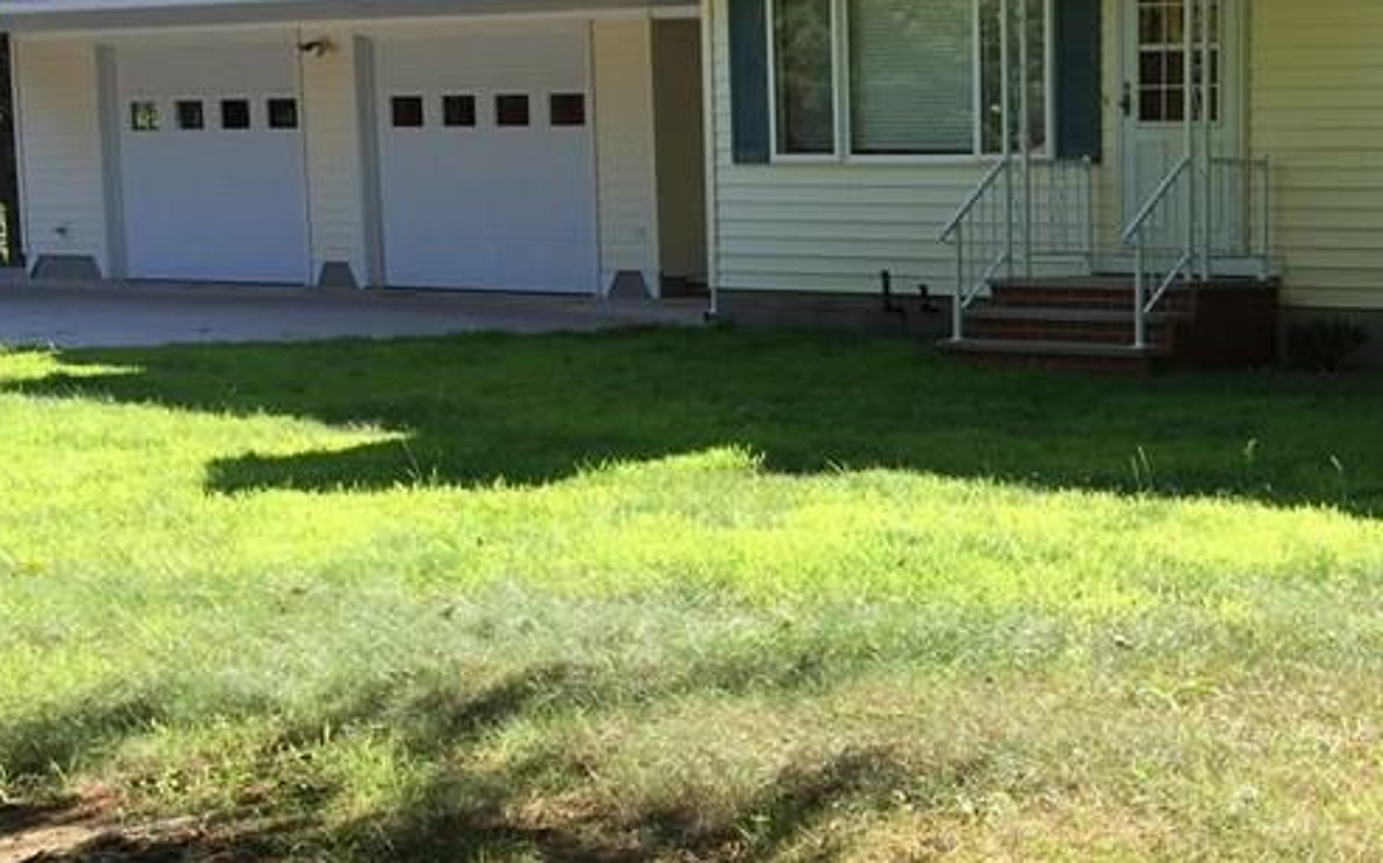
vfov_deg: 20.3
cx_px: 1405
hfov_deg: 29.7
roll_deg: -0.6
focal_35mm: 64
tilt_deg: -8.6
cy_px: 514
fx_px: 2411
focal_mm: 4.15
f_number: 2.2
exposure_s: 1/471
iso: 32
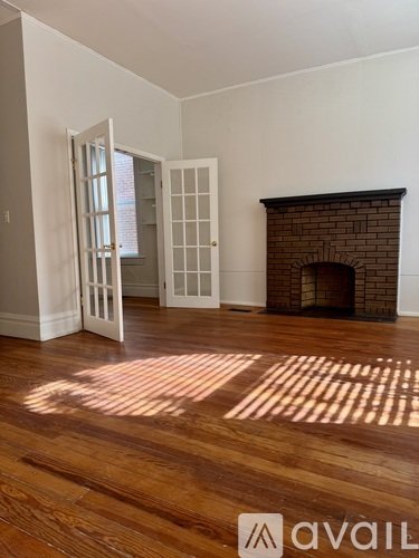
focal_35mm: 24
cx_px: 210
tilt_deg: -6.0
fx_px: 387
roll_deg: +1.7
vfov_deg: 71.6
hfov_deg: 56.8
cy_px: 279
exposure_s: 1/121
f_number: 1.78
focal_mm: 6.76
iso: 64
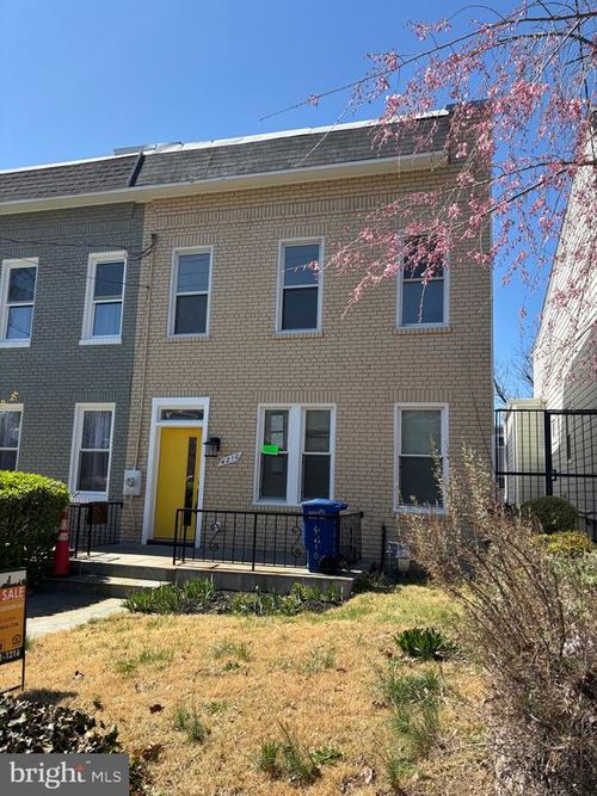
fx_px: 598
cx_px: 298
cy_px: 398
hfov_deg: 53.0
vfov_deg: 67.3
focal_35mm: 26
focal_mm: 5.96
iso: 50
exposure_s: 1/2710
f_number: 1.6
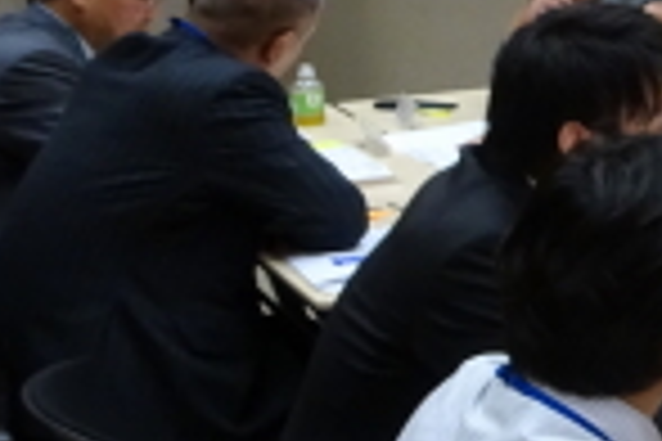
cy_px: 45
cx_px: 1360
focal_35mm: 113
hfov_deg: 14.6
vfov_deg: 12.0
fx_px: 2078
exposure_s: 1/30
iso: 250
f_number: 3.5
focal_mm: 4.25
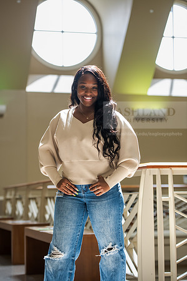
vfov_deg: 22.6
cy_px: 140
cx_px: 94
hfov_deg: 15.2
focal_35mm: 90
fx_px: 701
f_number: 3.5
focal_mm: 90
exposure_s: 1/200
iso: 640
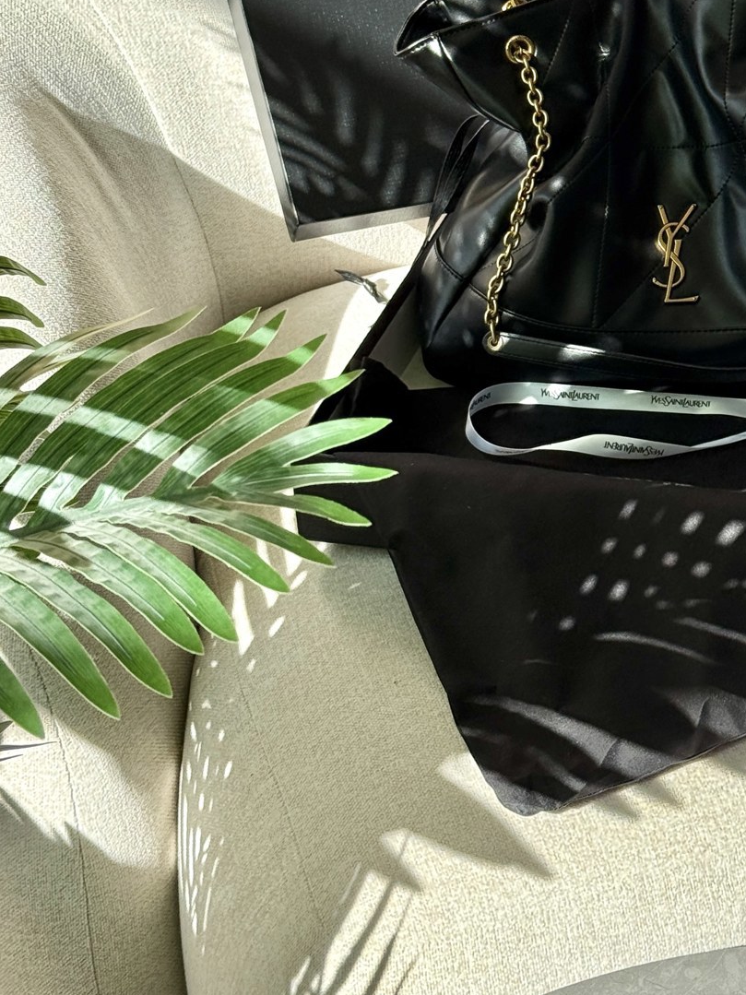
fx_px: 2558
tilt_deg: -27.7
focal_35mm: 89
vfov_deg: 21.8
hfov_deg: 16.4
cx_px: 676
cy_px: 209
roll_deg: +1.2
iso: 80
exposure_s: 1/975
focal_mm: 6.76
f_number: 1.78
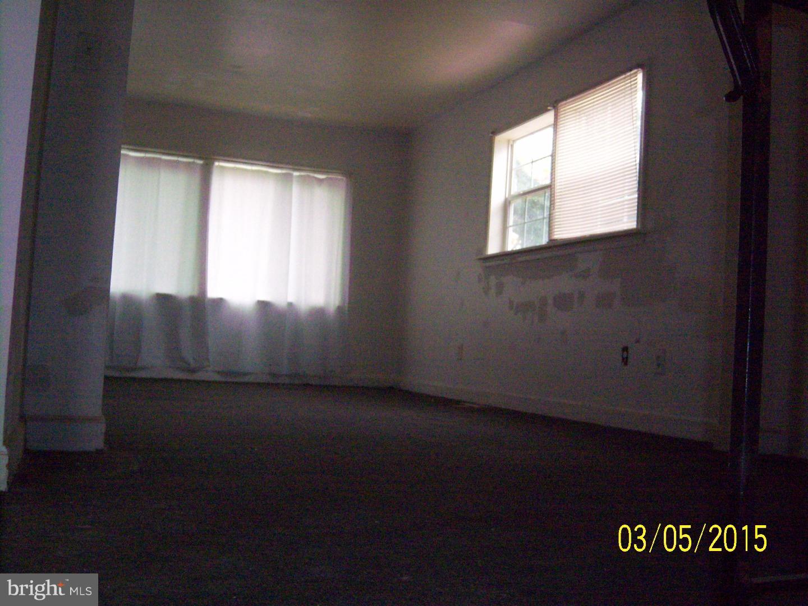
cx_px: 404
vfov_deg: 39.7
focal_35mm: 36
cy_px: 303
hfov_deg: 51.4
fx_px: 840
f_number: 2.8
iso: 800
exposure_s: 1/200
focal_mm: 7.5
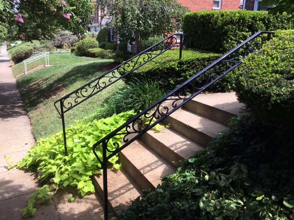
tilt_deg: -13.6
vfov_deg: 48.2
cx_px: 147
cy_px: 110
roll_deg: -1.6
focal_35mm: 29
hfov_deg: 61.7
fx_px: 246
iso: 25
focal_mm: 4.15
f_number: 2.2
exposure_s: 1/827
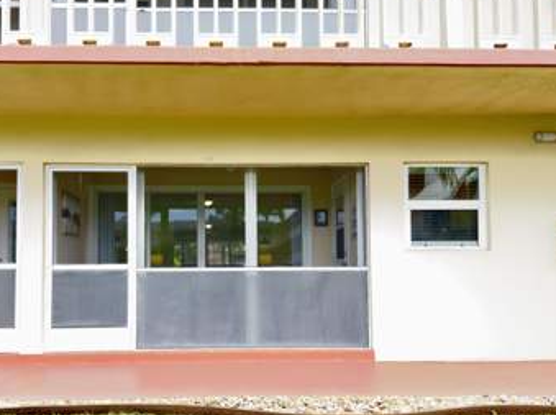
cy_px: 244
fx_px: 545
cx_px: 226
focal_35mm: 34
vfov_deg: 41.5
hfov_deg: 53.7
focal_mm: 6.76
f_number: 1.78
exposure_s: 1/121
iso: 80
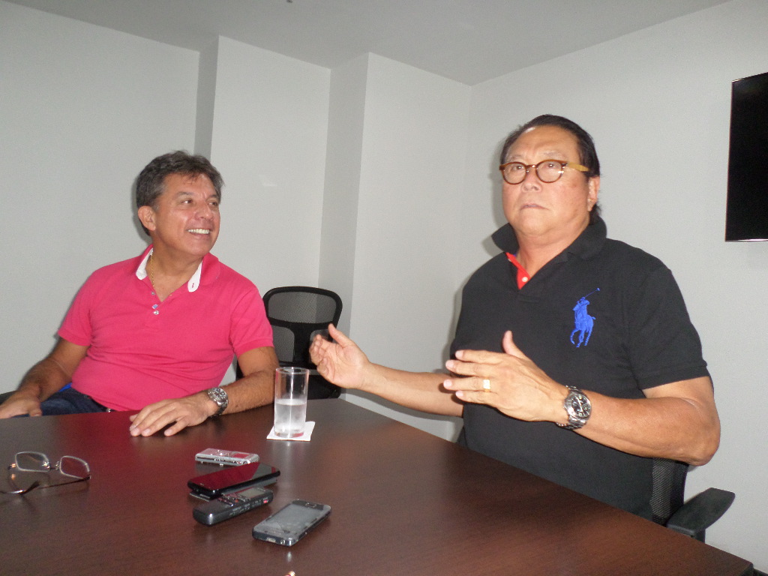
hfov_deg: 69.4
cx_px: 384
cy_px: 288
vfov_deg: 54.9
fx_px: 555
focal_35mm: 25
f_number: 2.5
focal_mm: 4.5
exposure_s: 1/30
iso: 160
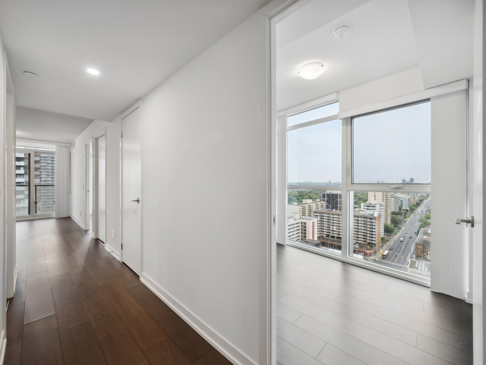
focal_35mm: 14
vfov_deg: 85.7
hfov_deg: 102.1
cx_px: 243
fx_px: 197
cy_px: 182
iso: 400
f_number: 8
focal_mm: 7
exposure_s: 1/20
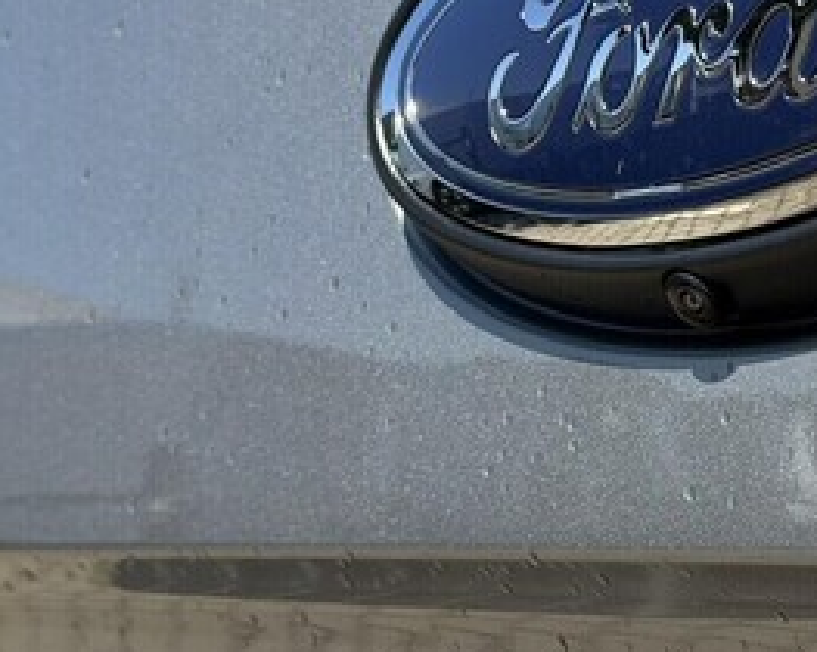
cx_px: 749
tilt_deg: +5.8
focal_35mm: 98
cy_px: 269
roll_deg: -0.7
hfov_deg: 19.2
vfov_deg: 15.7
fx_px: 2368
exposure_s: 1/2415
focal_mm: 6.76
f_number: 1.78
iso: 64
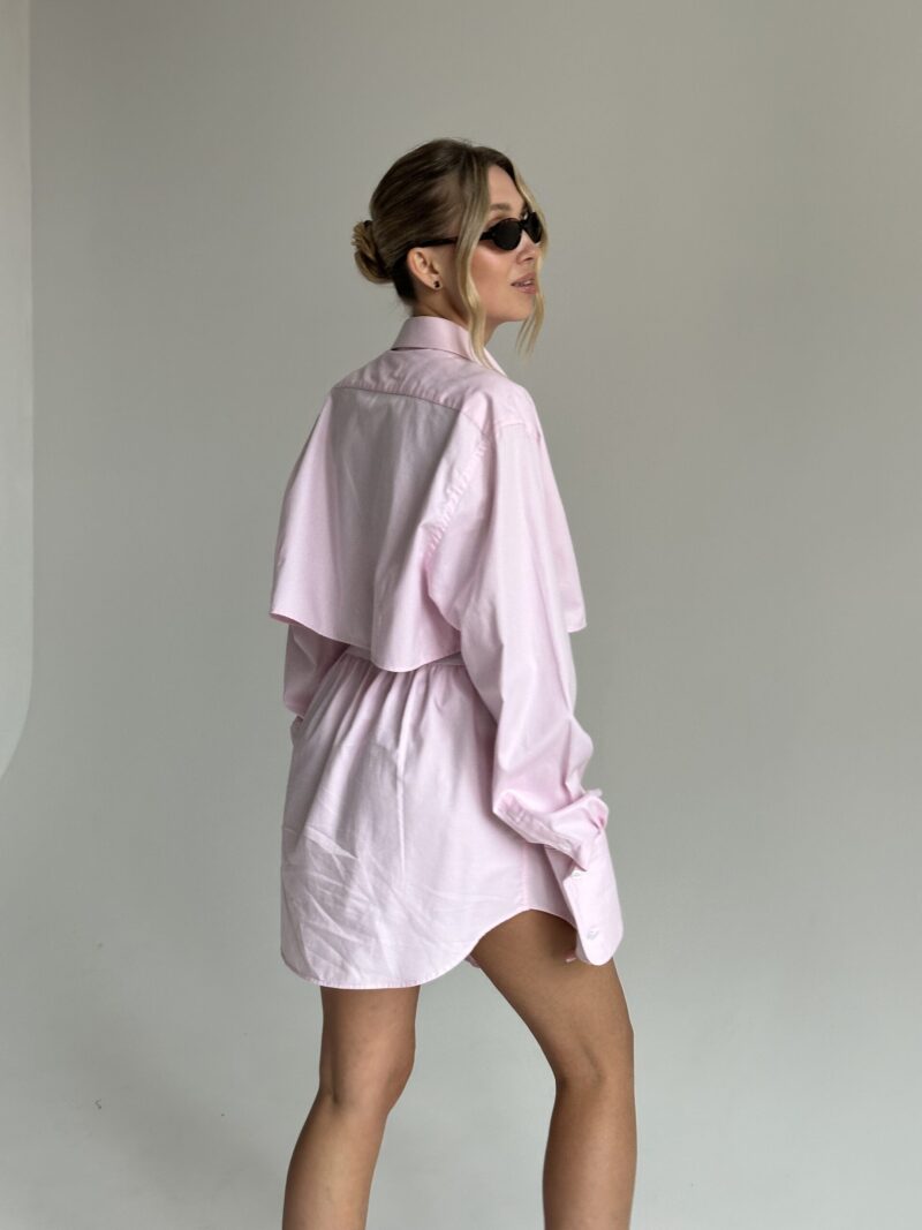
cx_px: 461
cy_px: 615
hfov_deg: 30.3
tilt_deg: -5.2
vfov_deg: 39.7
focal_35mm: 48
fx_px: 1705
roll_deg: -2.2
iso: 64
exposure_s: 1/121
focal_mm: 6.86
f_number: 1.78
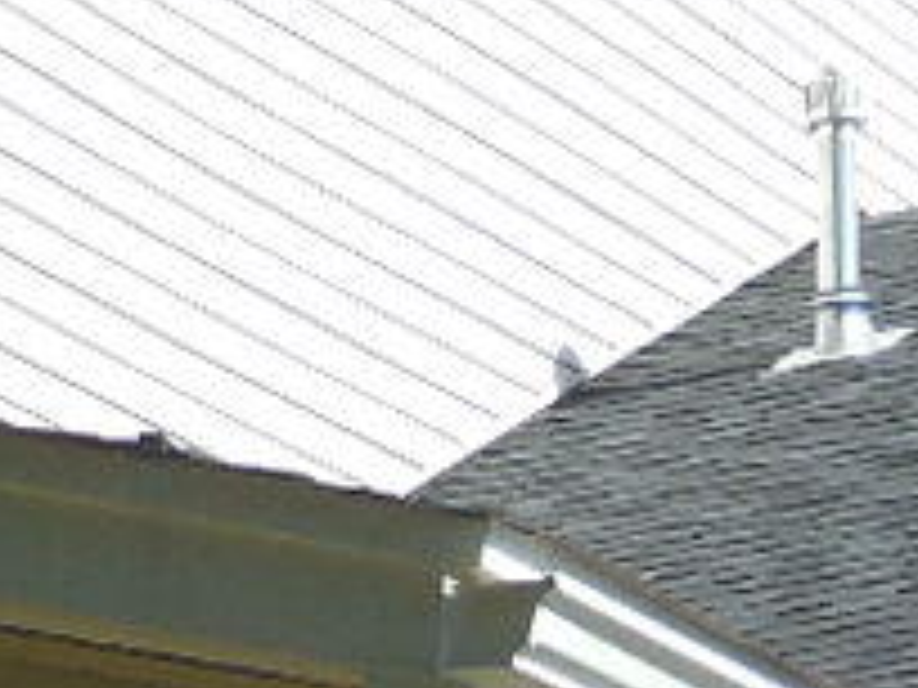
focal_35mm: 313
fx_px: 8301
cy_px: 2415
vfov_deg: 4.5
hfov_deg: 6.3
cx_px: 315
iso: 125
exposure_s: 1/800
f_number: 3.6
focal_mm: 7.1
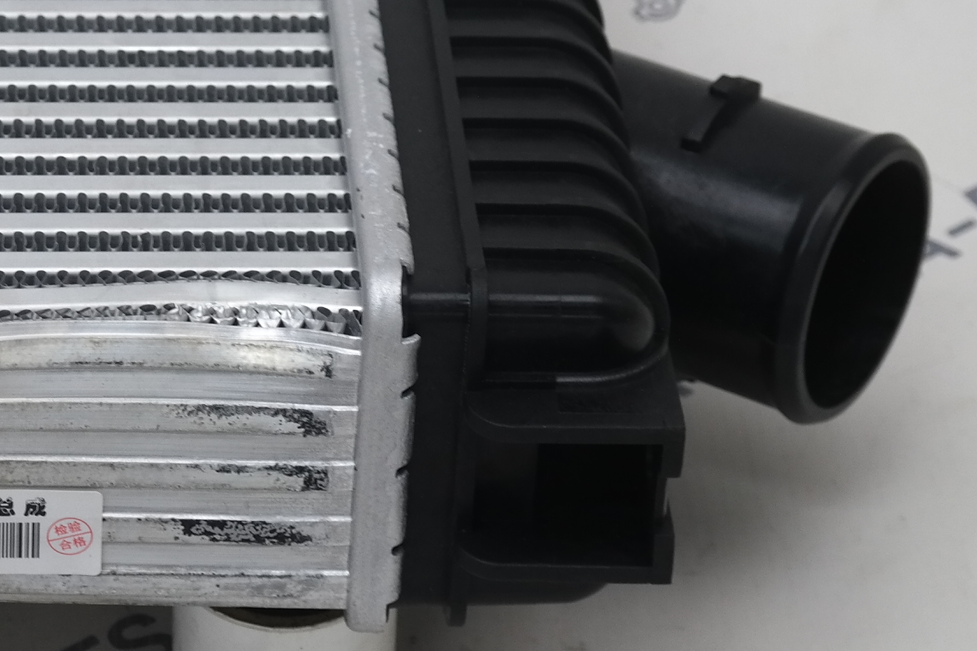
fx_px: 5318
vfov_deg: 7.0
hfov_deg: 10.4
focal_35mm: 196
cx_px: 49
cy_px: 258
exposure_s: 1/80
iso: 400
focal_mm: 45
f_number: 5.6
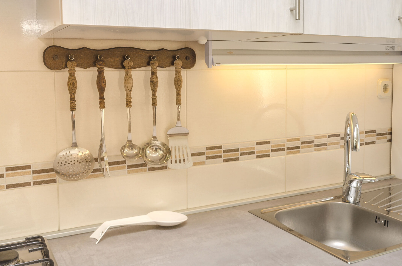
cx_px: 196
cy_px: 98
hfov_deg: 49.6
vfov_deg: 33.9
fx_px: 435
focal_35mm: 39
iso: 125
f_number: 7.1
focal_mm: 20
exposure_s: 1/80
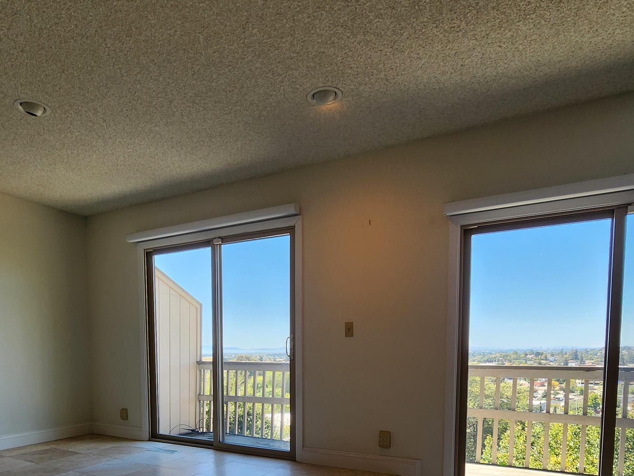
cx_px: 258
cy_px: 380
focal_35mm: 23
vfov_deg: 54.9
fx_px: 421
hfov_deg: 73.2
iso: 50
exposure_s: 1/153
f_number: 2.2
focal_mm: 2.2
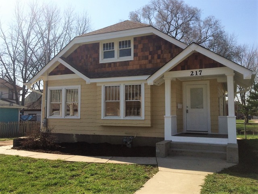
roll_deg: -1.7
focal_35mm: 29
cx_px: 129
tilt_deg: +5.8
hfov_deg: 61.7
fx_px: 216
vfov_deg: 48.2
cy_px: 97
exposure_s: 1/2283
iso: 32
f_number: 2.2
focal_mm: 4.15
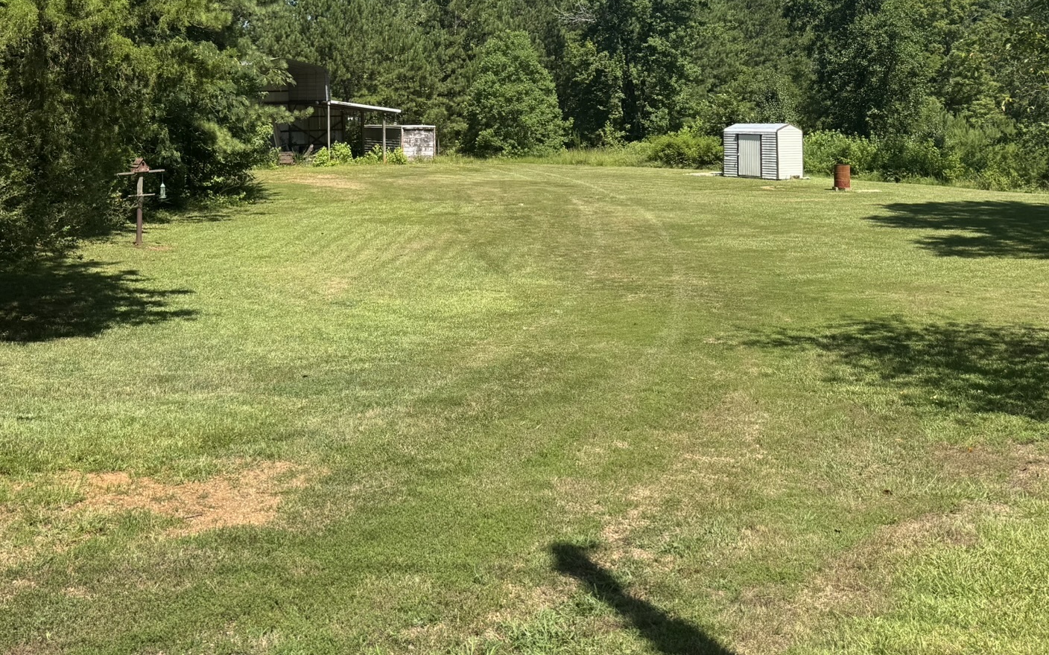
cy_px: 84
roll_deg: +0.6
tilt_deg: -0.6
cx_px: 453
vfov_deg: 32.9
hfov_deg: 52.6
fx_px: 1058
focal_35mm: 37
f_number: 1.78
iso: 80
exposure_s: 1/2959
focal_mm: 6.76
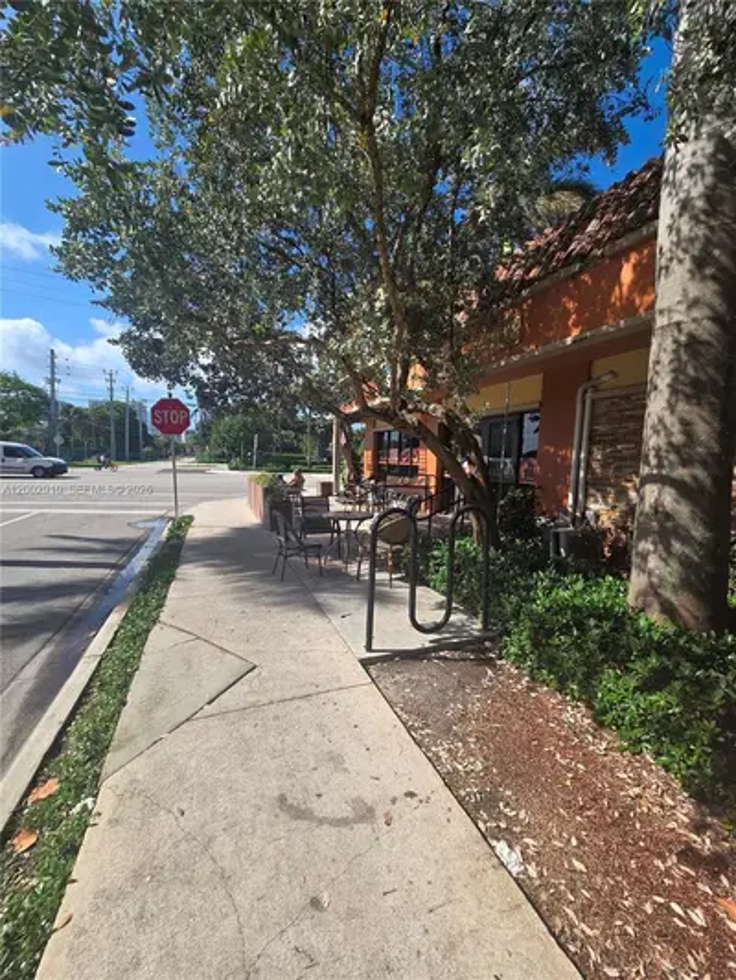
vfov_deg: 106.2
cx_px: 368
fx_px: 368
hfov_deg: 89.9
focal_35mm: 13
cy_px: 490
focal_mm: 2.2
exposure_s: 1/1829
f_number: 2.2
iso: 50
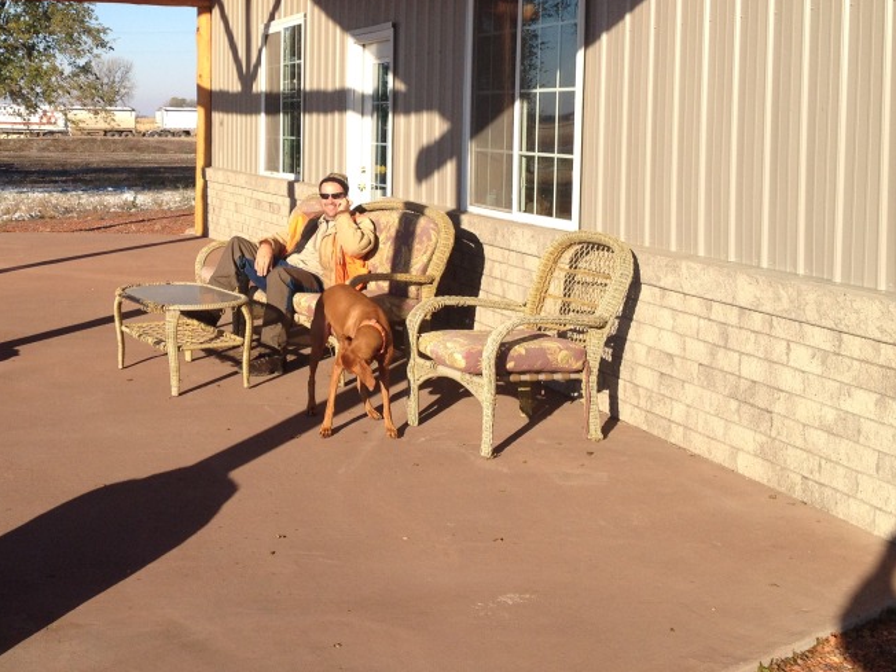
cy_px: 210
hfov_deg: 34.5
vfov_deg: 26.4
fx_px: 1424
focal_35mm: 55
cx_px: 280
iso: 50
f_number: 2.4
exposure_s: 1/1381
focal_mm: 4.28
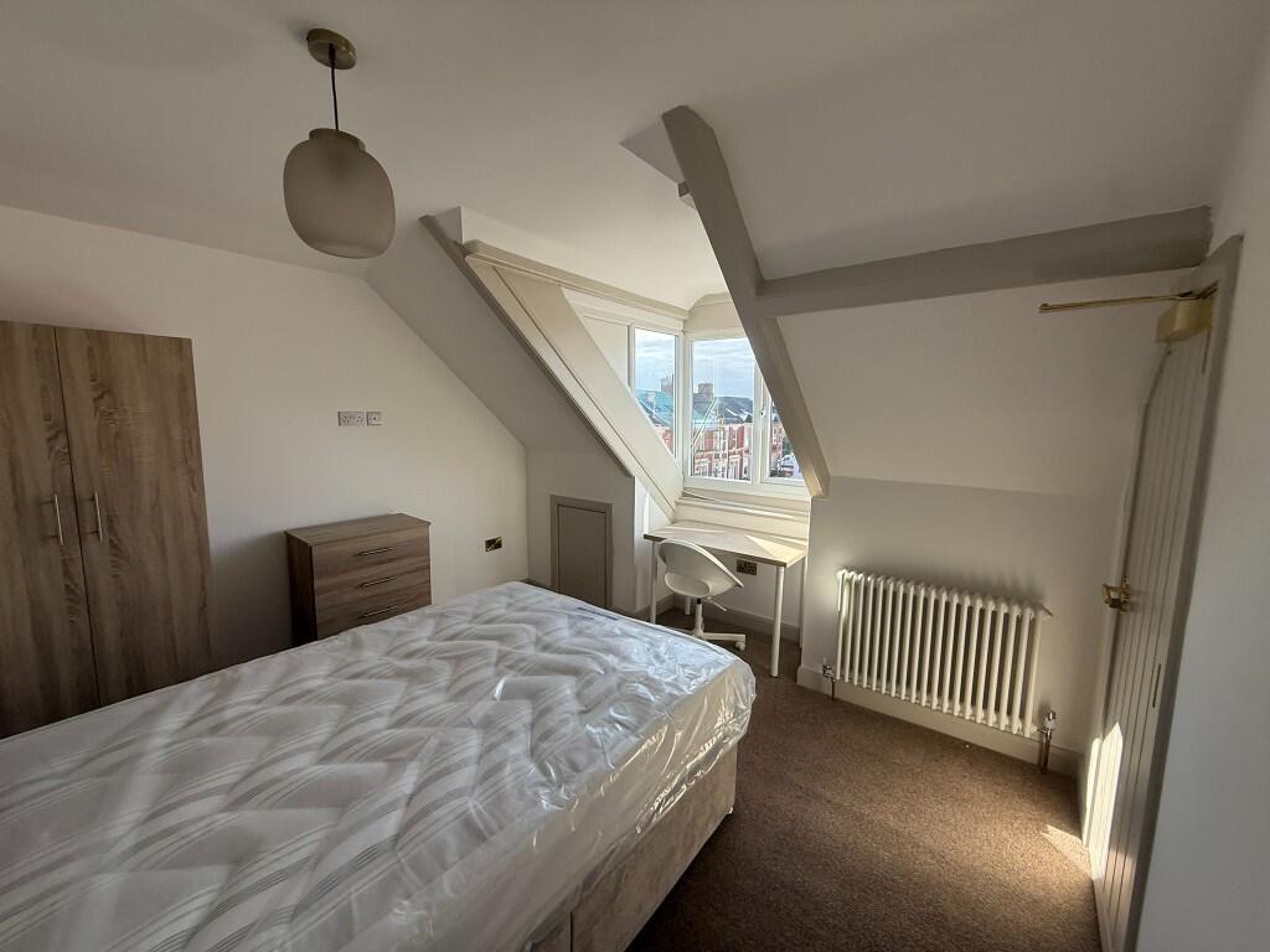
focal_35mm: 14
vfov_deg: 85.7
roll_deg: -0.9
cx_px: 635
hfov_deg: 102.1
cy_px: 476
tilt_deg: -6.6
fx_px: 514
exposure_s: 1/353
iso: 64
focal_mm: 2.22
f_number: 2.2
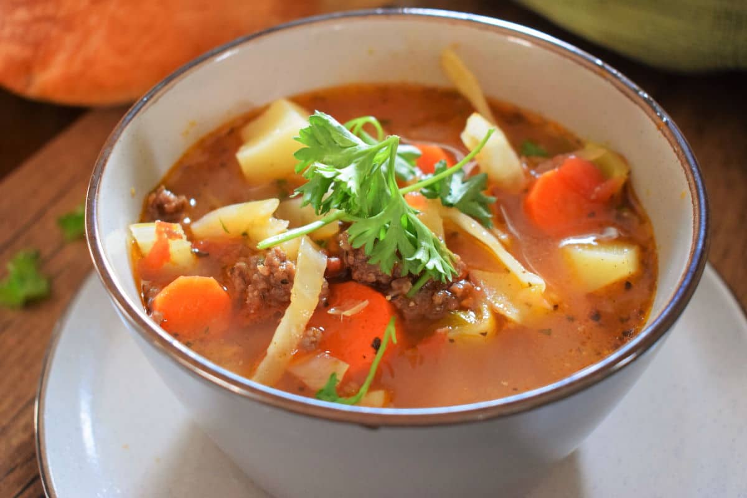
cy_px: 249
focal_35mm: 51
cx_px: 374
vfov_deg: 26.5
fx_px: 1058
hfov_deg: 38.9
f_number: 4.5
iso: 3200
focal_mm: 34
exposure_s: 1/125
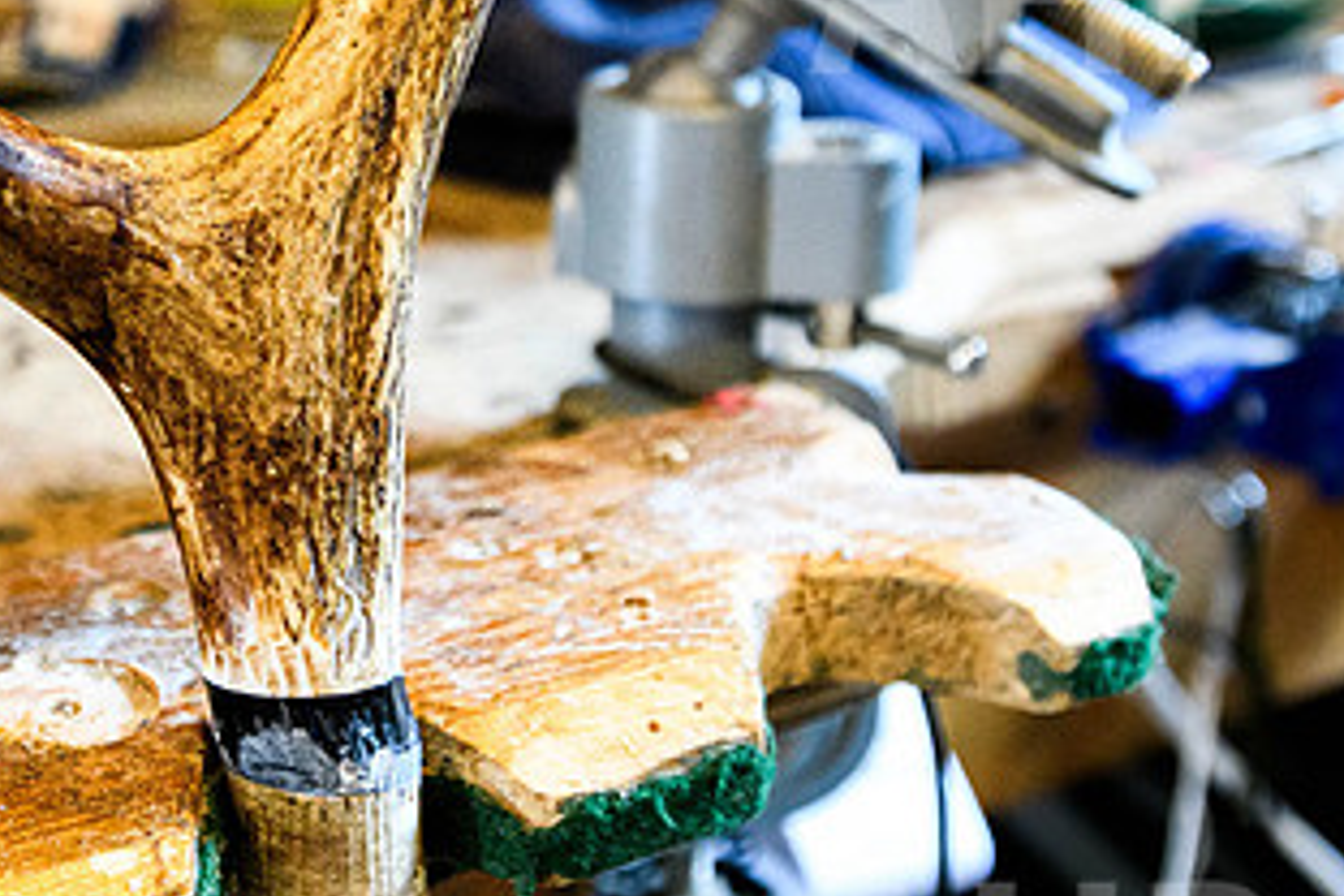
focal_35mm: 59
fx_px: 2202
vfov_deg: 22.7
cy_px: 175
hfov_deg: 32.9
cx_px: 248
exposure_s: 1/160
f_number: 3.2
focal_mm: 22
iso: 1600
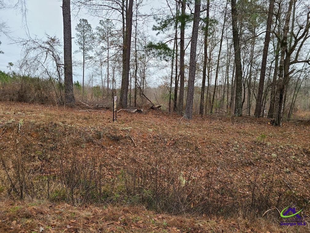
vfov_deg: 53.1
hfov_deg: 67.3
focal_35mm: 26
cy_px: 116
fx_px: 233
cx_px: 155
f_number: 1.8
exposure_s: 1/288
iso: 40
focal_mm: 5.4
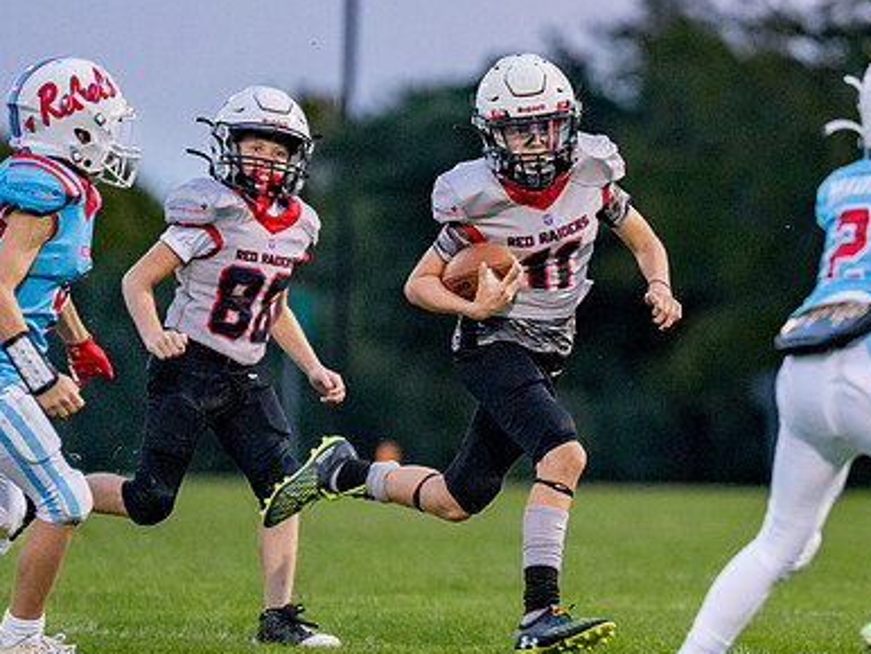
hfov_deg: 4.3
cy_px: 350
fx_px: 11506
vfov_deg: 3.3
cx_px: 642
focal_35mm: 457
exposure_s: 1/1250
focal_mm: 200
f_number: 2.8
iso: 4000
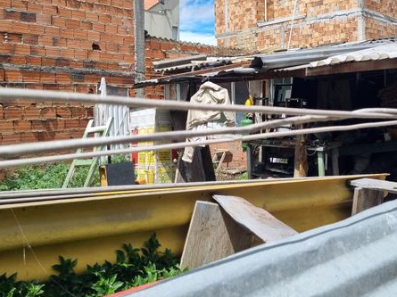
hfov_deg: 47.4
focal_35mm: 39
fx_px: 447
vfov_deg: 36.4
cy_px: 99
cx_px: 252
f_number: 1.8
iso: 50
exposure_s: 1/2560
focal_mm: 5.4
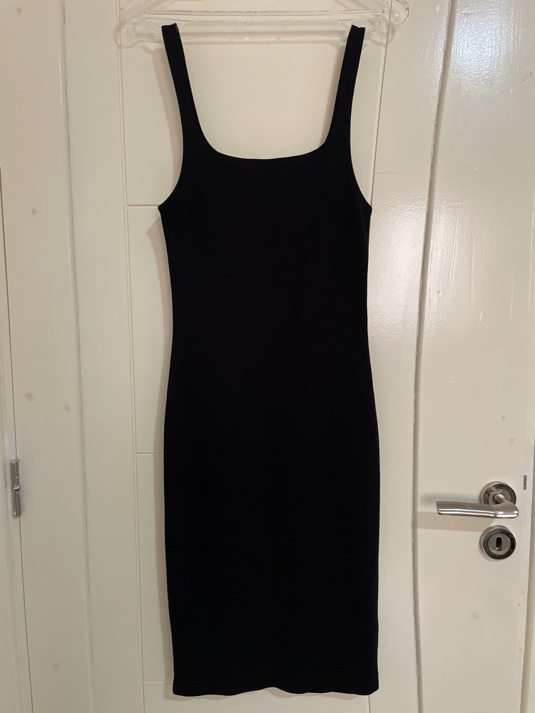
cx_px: 268
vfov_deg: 67.3
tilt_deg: -6.9
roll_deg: +0.6
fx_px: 536
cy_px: 356
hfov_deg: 53.1
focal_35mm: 26
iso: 500
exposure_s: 1/60
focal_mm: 4.2
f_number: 1.6
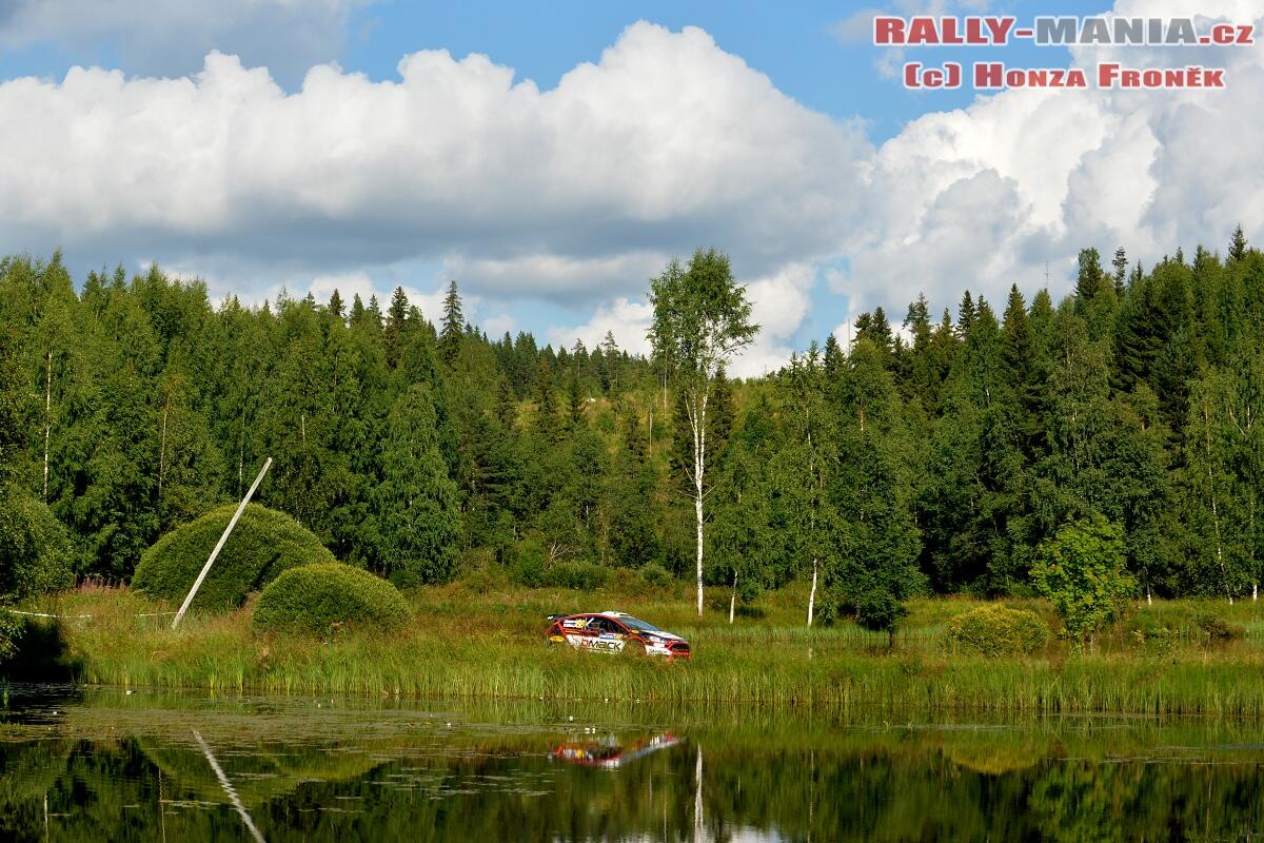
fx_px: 2458
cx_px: 632
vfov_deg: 19.5
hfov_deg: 28.8
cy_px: 422
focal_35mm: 70
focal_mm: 70
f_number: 7.1
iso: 250
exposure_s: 1/800
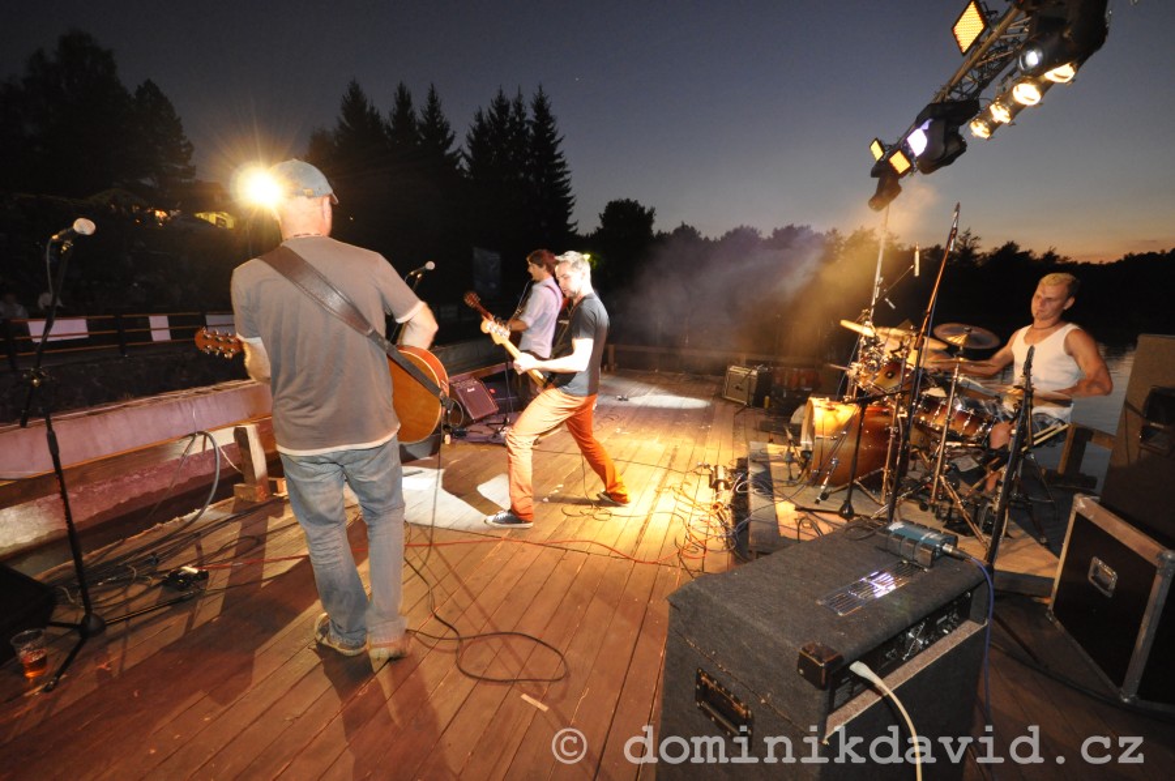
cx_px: 588
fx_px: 489
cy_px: 390
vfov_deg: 77.2
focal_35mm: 15
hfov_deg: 100.5
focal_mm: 10
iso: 2000
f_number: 4.5
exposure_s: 1/20
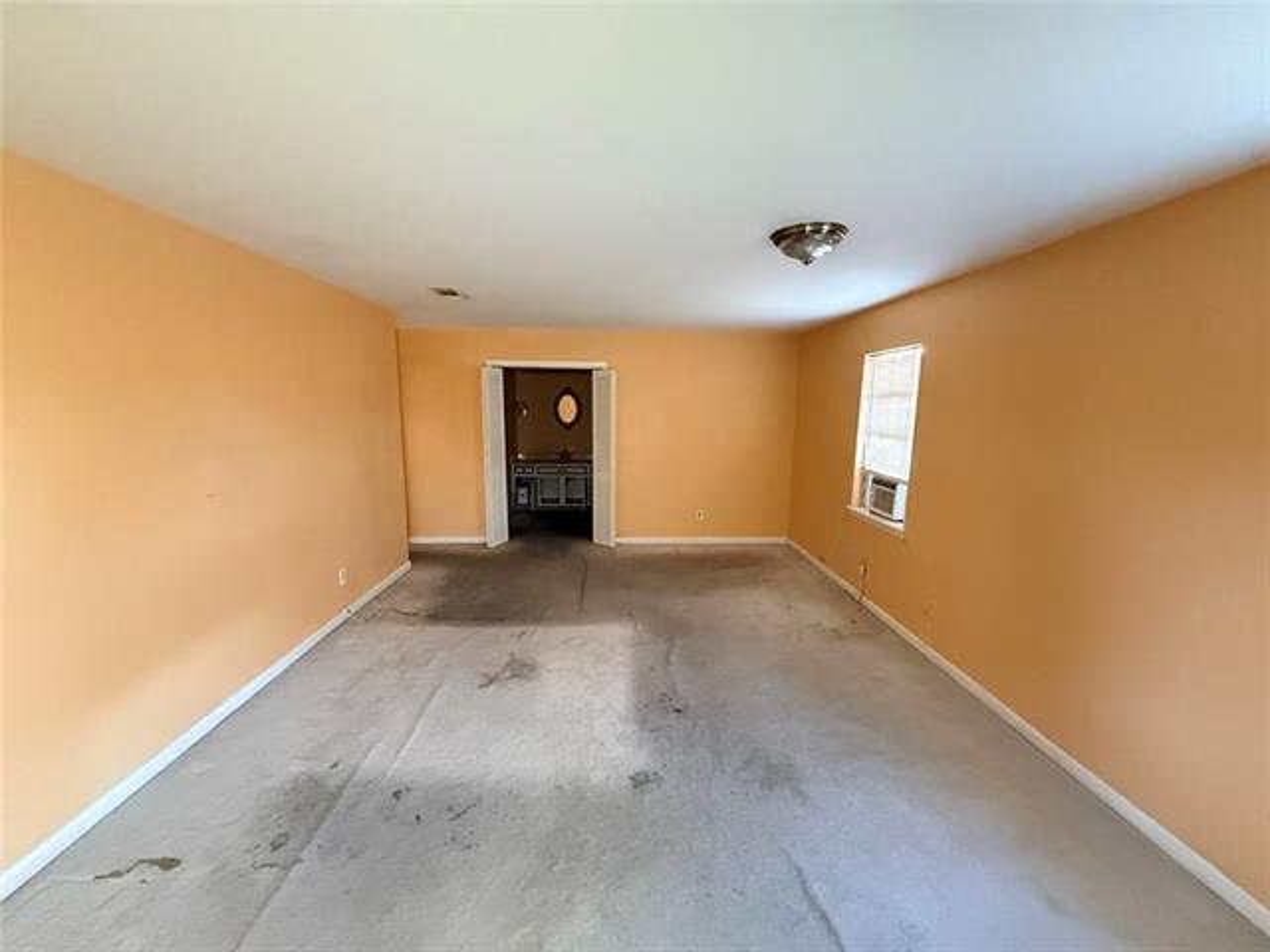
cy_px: 476
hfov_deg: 102.1
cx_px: 635
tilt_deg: -5.2
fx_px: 514
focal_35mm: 14
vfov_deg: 85.7
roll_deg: -0.2
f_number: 2.2
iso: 1000
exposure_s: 1/60
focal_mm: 2.22
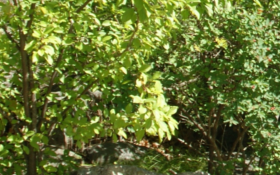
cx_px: 637
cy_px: 64
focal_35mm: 212
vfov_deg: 6.2
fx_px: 1618
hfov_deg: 9.0
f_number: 9
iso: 100
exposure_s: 1/80
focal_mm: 28
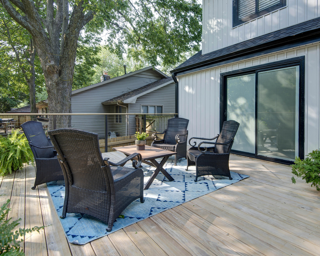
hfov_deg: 83.1
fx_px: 180
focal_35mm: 19
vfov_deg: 70.8
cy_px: 130
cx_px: 174
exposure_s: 1/45
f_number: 6.7
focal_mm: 16
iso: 100
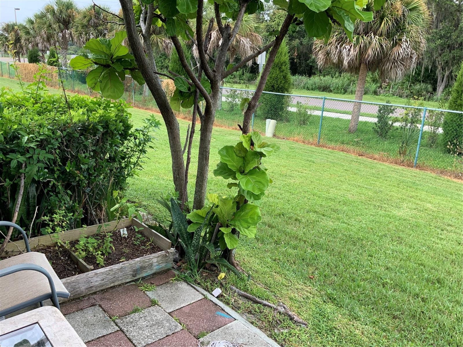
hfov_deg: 61.7
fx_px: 388
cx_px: 232
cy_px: 174
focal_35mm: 29
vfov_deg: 48.2
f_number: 1.8
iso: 25
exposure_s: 1/120
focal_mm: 3
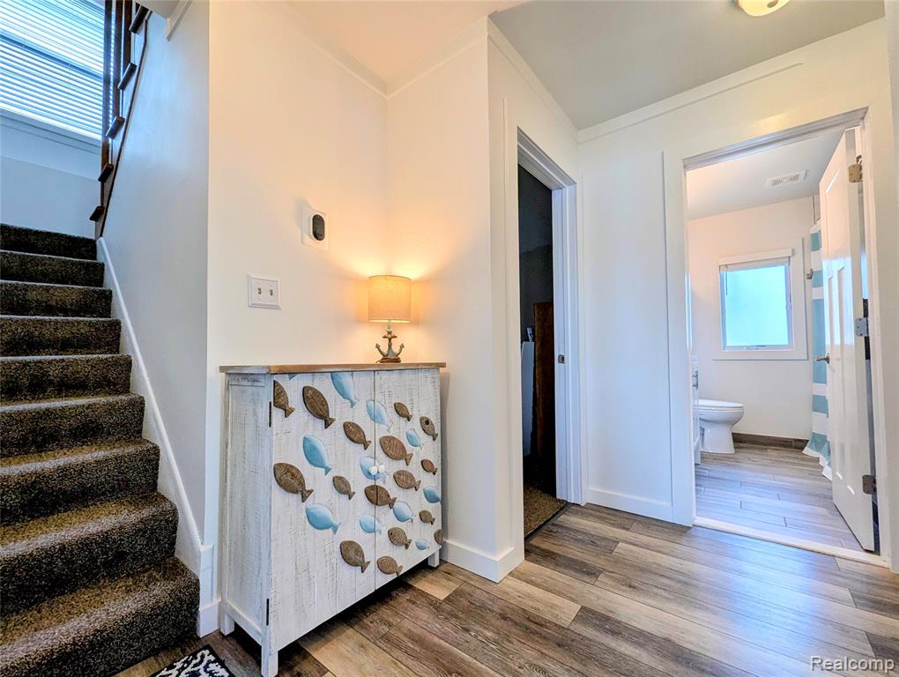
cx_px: 450
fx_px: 338
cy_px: 338
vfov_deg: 90.1
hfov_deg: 106.1
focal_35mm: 13
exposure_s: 1/60
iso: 45
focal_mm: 1.95
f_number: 2.2
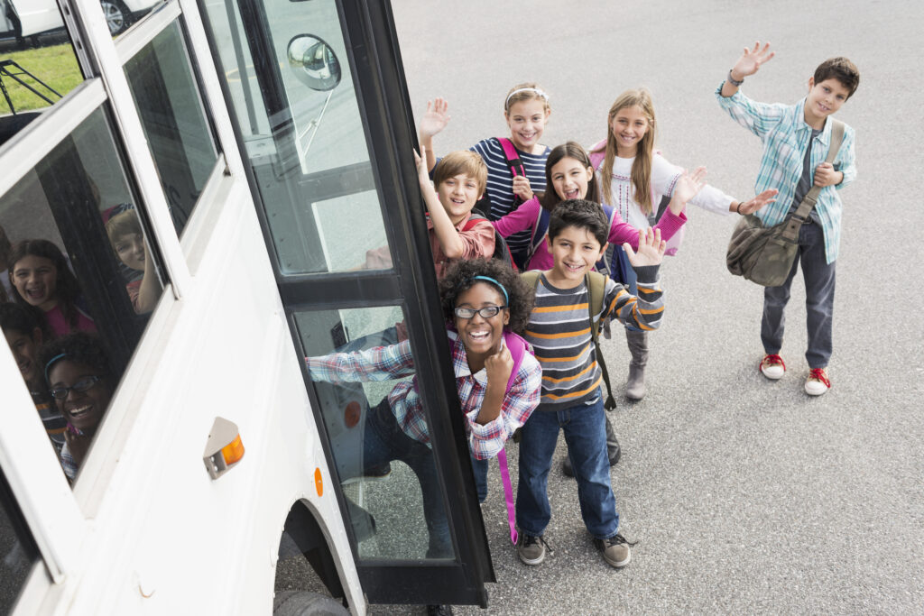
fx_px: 898
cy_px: 308
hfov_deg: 54.4
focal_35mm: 35
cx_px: 462
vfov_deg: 37.9
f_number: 5.6
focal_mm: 35
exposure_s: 1/250
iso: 160
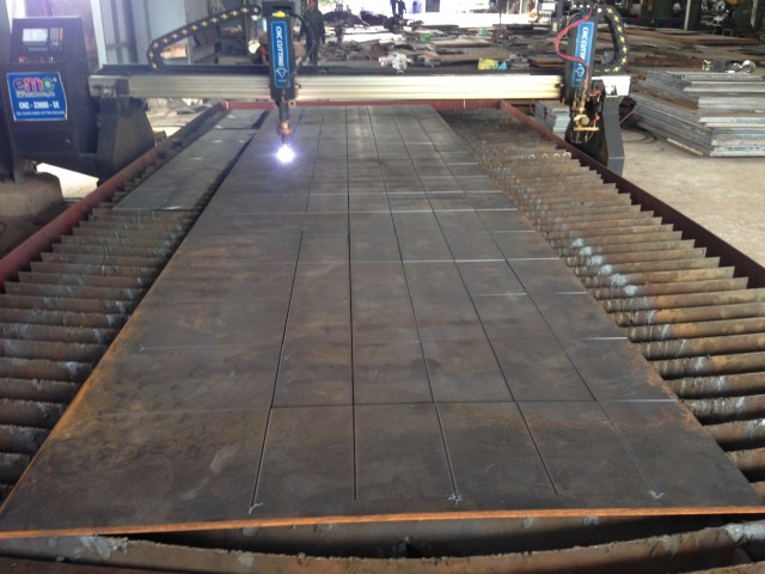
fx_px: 729
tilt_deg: -23.5
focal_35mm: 33
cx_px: 382
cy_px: 287
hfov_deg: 55.4
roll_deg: -0.5
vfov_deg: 42.9
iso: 50
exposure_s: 1/20
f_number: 2.4
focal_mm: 4.12
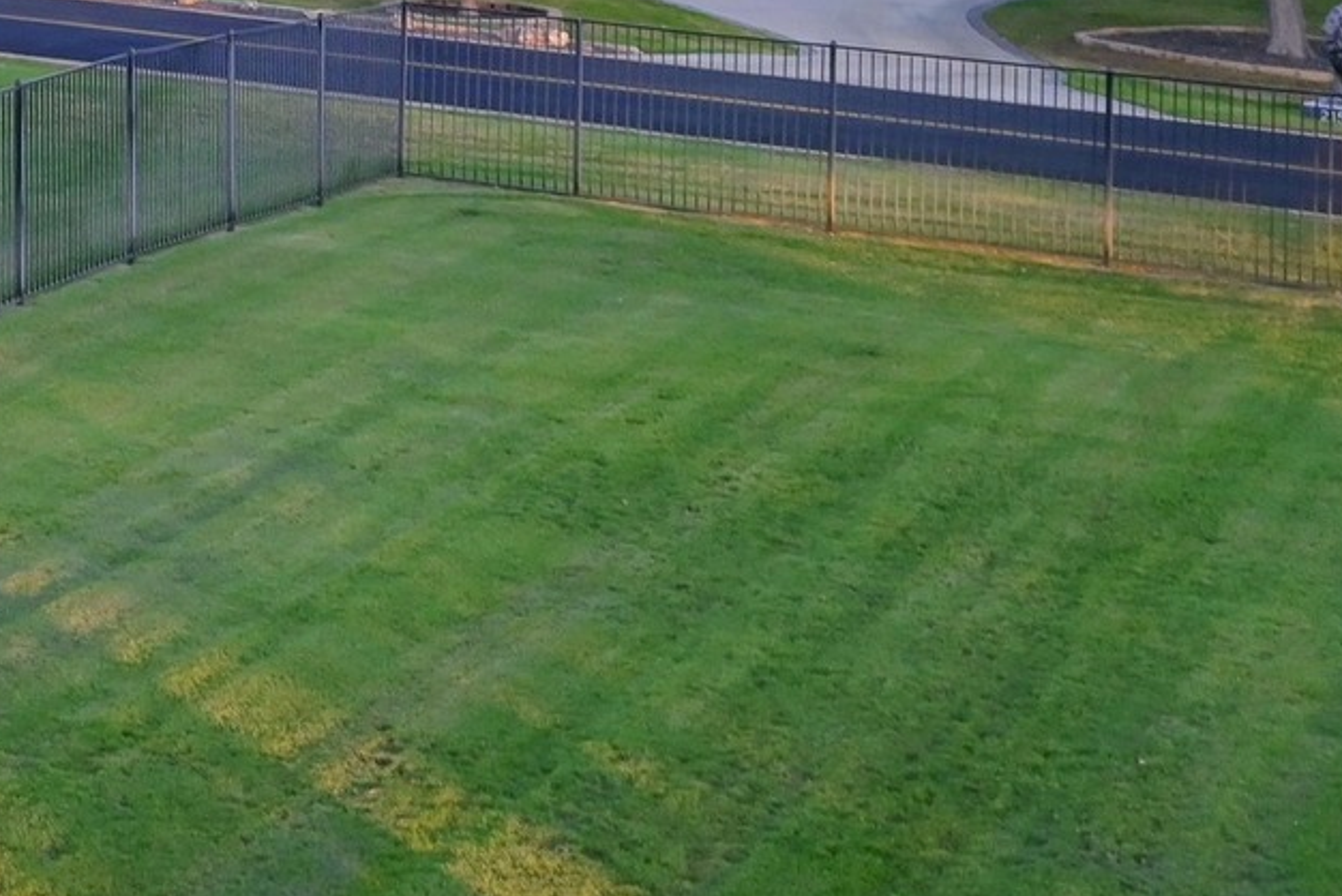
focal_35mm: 98
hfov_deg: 18.1
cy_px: -539
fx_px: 3655
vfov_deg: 13.0
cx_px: -787
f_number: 22
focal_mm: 30
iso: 2000
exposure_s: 1/50
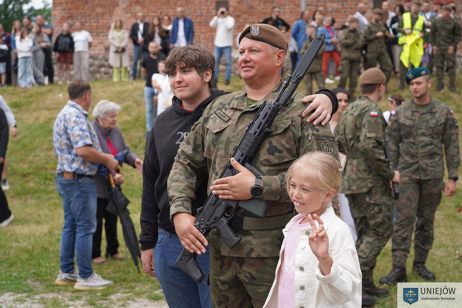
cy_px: 154
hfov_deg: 39.6
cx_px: 231
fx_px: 642
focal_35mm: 50
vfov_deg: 27.0
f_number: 4
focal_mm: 50
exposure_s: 1/250
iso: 100
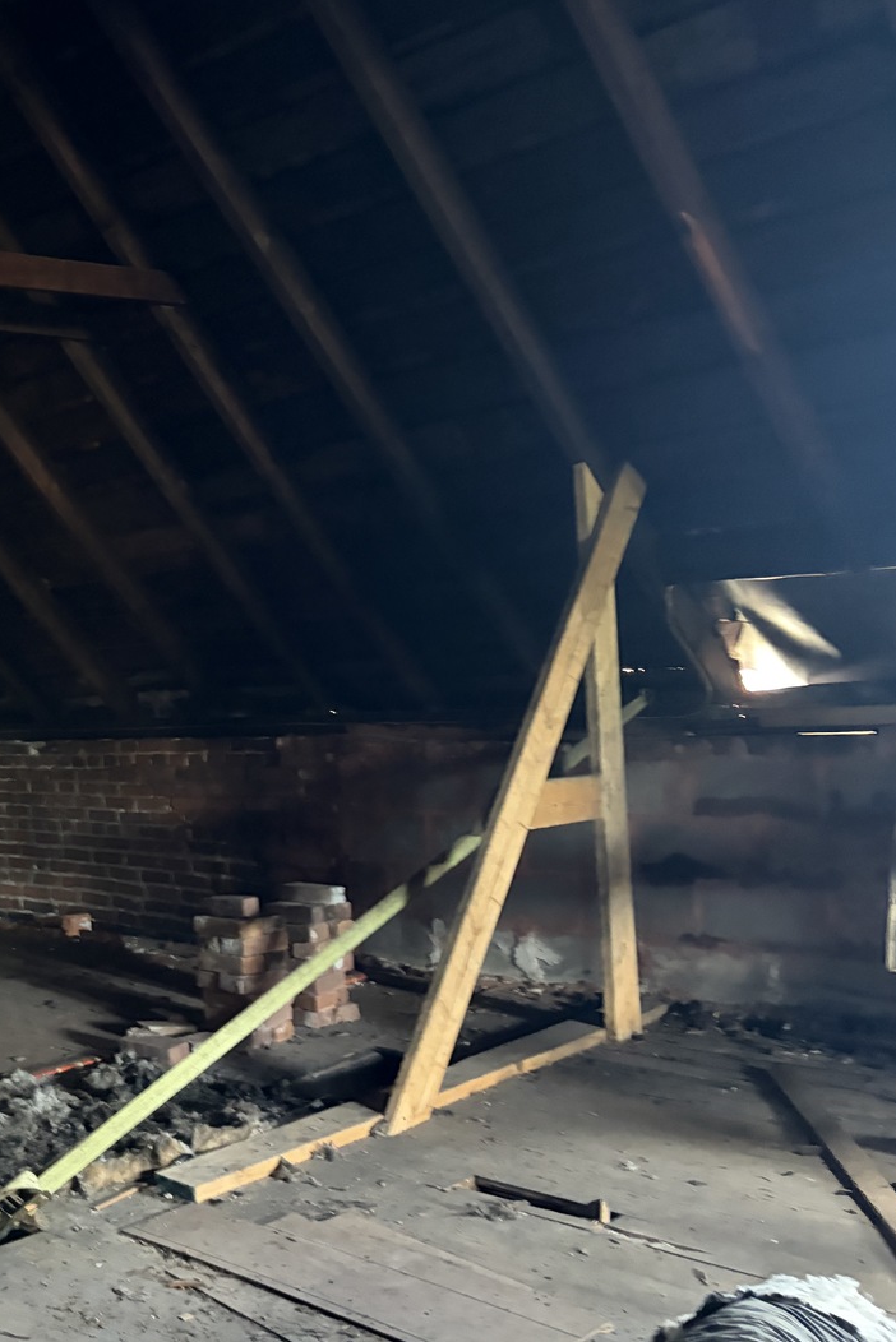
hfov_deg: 32.9
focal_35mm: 37
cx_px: -4
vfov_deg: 51.9
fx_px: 1380
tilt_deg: +4.3
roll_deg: +3.7
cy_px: 656
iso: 800
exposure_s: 1/30
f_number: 1.6
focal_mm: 5.96
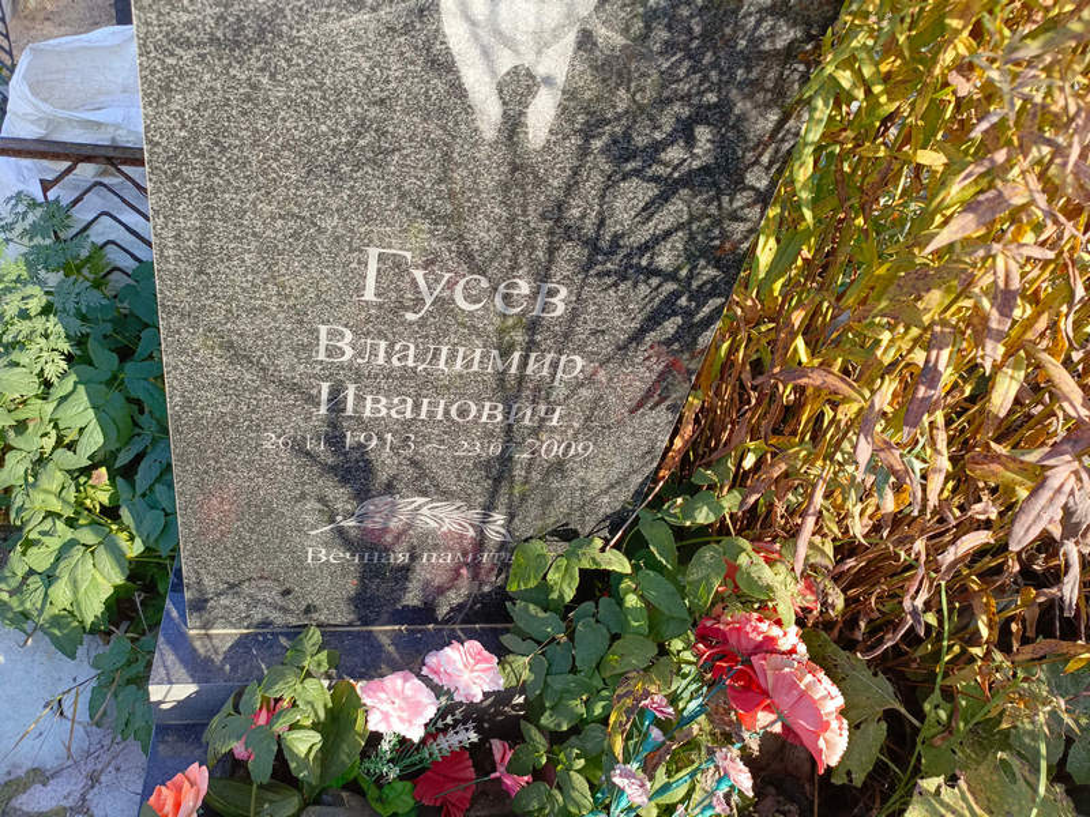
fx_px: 787
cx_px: 545
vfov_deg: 54.9
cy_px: 408
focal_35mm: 25
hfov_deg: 69.4
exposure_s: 1/239
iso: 110
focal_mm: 4.76
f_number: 1.69
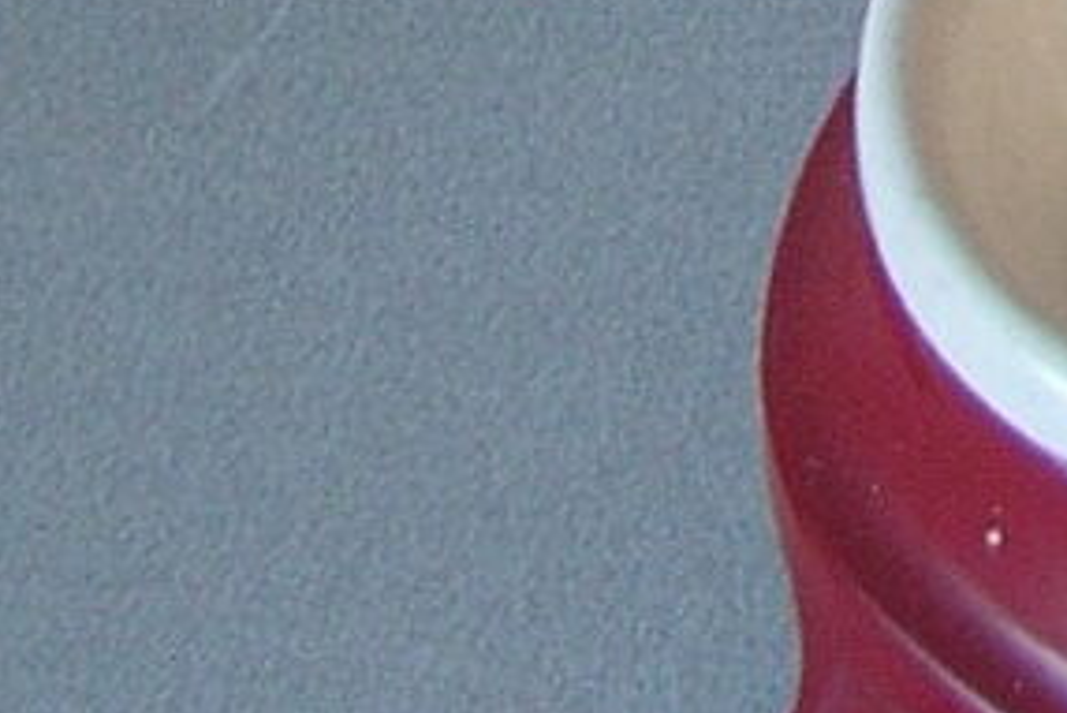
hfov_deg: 7.7
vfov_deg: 4.8
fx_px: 7532
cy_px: -2292
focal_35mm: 254
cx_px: 2281
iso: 50
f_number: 2.8
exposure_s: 1/12.2
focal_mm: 5.8
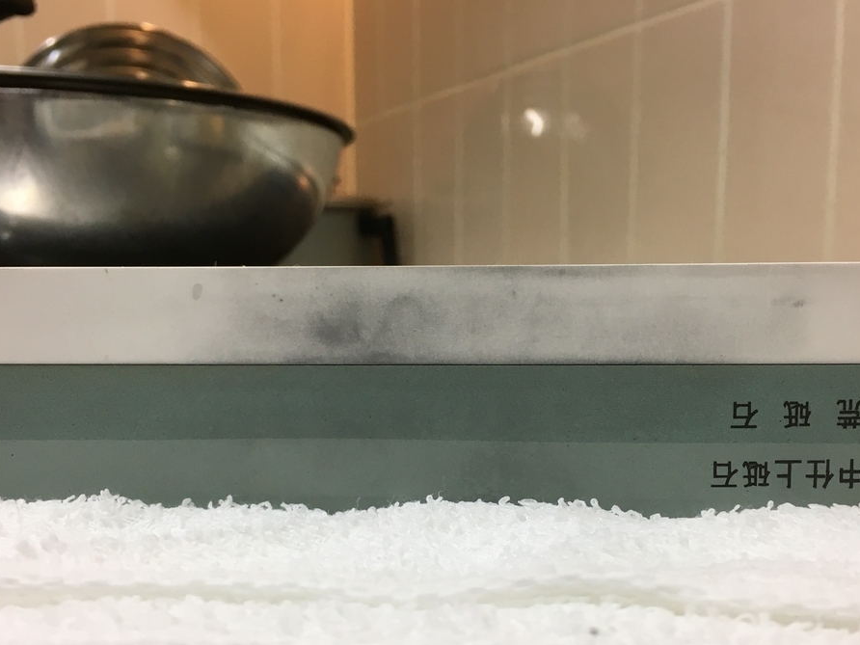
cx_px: 433
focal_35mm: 39
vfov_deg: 36.5
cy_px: 418
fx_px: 969
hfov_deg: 47.9
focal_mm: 4.15
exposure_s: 1/30
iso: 50
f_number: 2.2
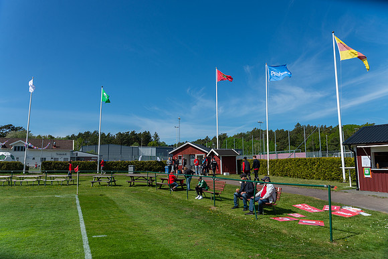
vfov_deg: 52.3
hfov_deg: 72.7
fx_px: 263
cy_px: 130
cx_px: 194
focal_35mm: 24
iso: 100
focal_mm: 24
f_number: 5
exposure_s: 1/800
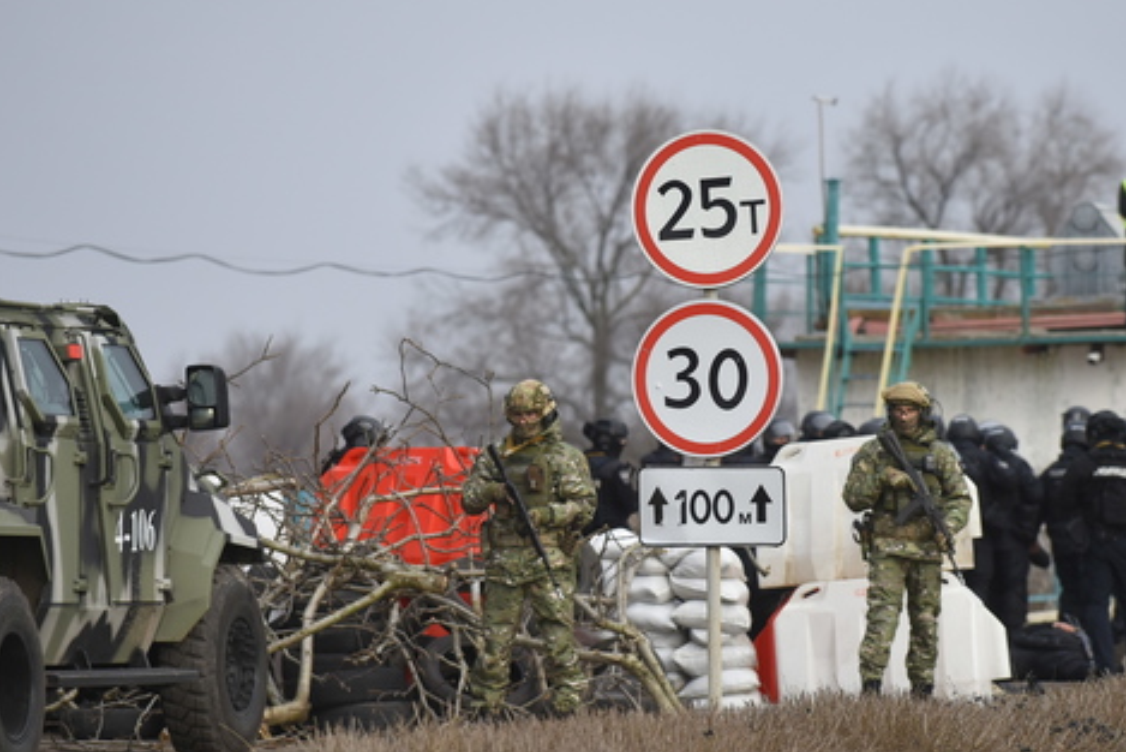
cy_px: 487
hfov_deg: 9.8
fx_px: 6539
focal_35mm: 209
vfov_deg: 6.6
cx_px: 665
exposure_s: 1/3200
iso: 640
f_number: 4.5
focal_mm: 140
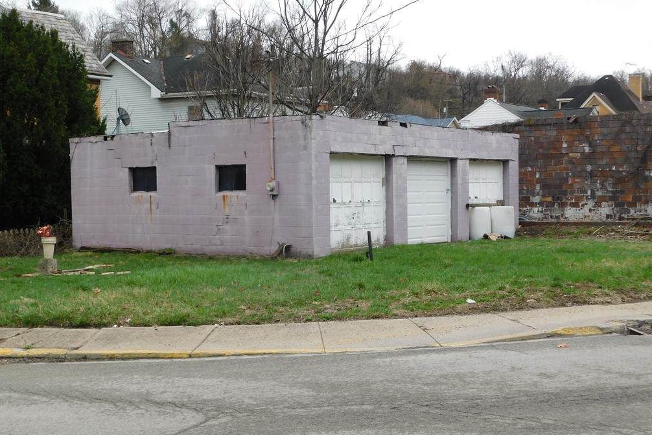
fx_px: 978
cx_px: 331
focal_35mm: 54
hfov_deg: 36.9
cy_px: 217
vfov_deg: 25.1
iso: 125
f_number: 3.8
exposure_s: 1/100
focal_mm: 9
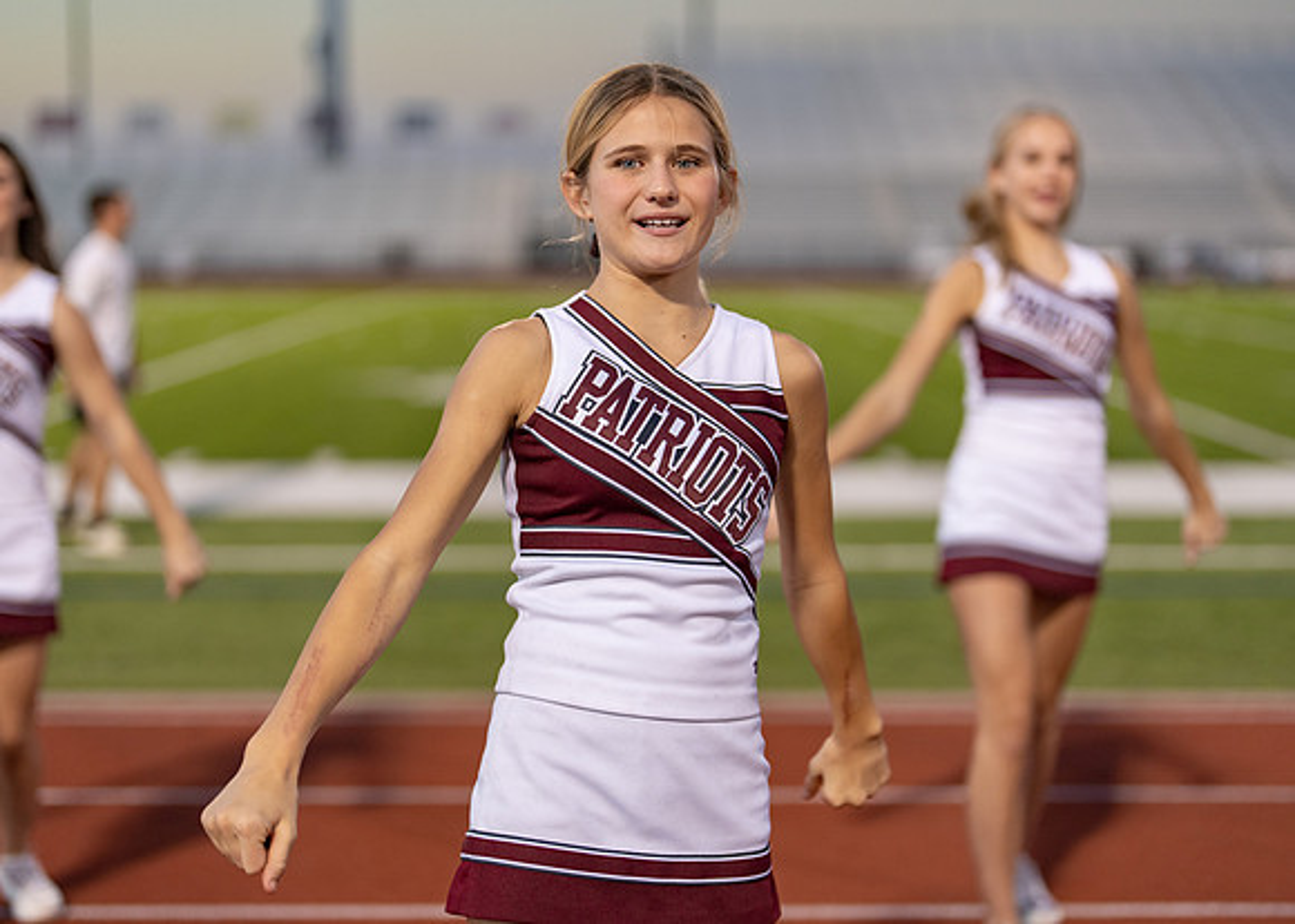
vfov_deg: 22.9
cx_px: 629
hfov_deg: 31.6
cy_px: 419
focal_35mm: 62
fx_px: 2285
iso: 400
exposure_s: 1/1000
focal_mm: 50
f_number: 1.2
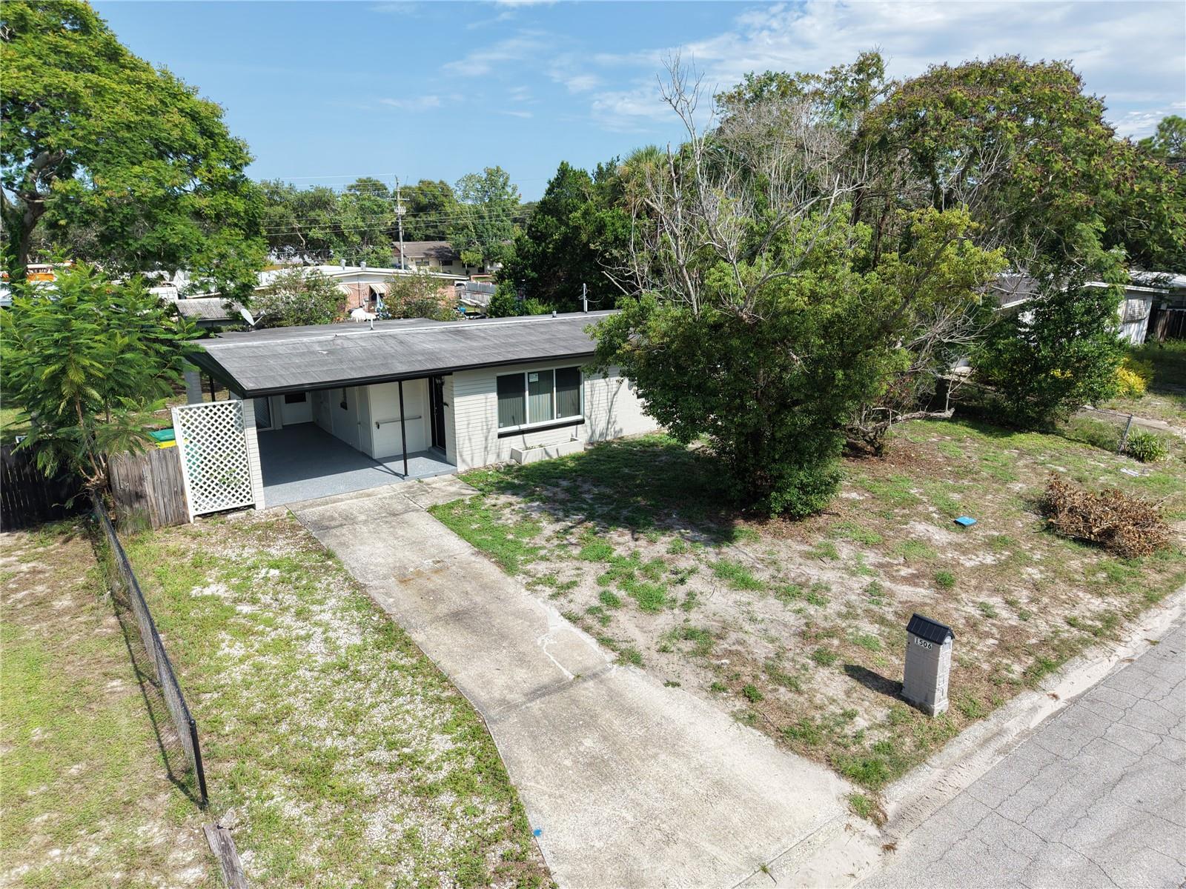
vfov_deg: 56.8
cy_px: 444
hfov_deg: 71.6
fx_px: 822
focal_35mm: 24
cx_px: 593
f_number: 1.8
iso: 200
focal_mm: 8.67
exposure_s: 1/4000
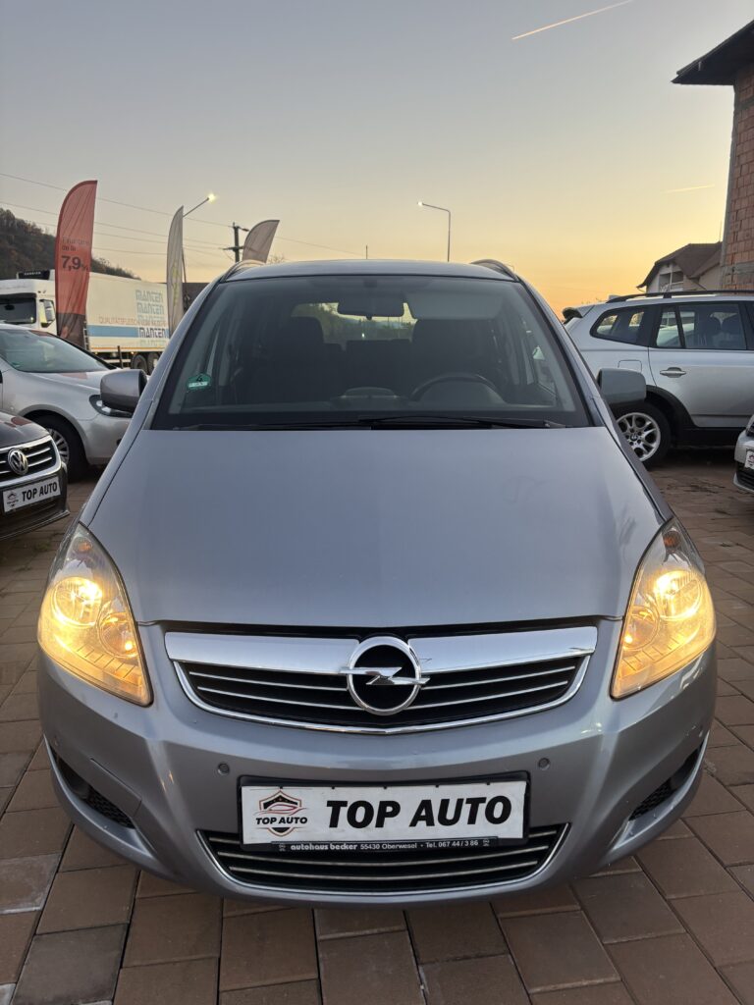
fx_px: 755
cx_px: 377
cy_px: 502
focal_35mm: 26
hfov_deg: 53.1
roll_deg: +0.4
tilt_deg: -11.6
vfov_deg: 67.3
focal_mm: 5.96
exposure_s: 1/100
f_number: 1.6
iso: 125
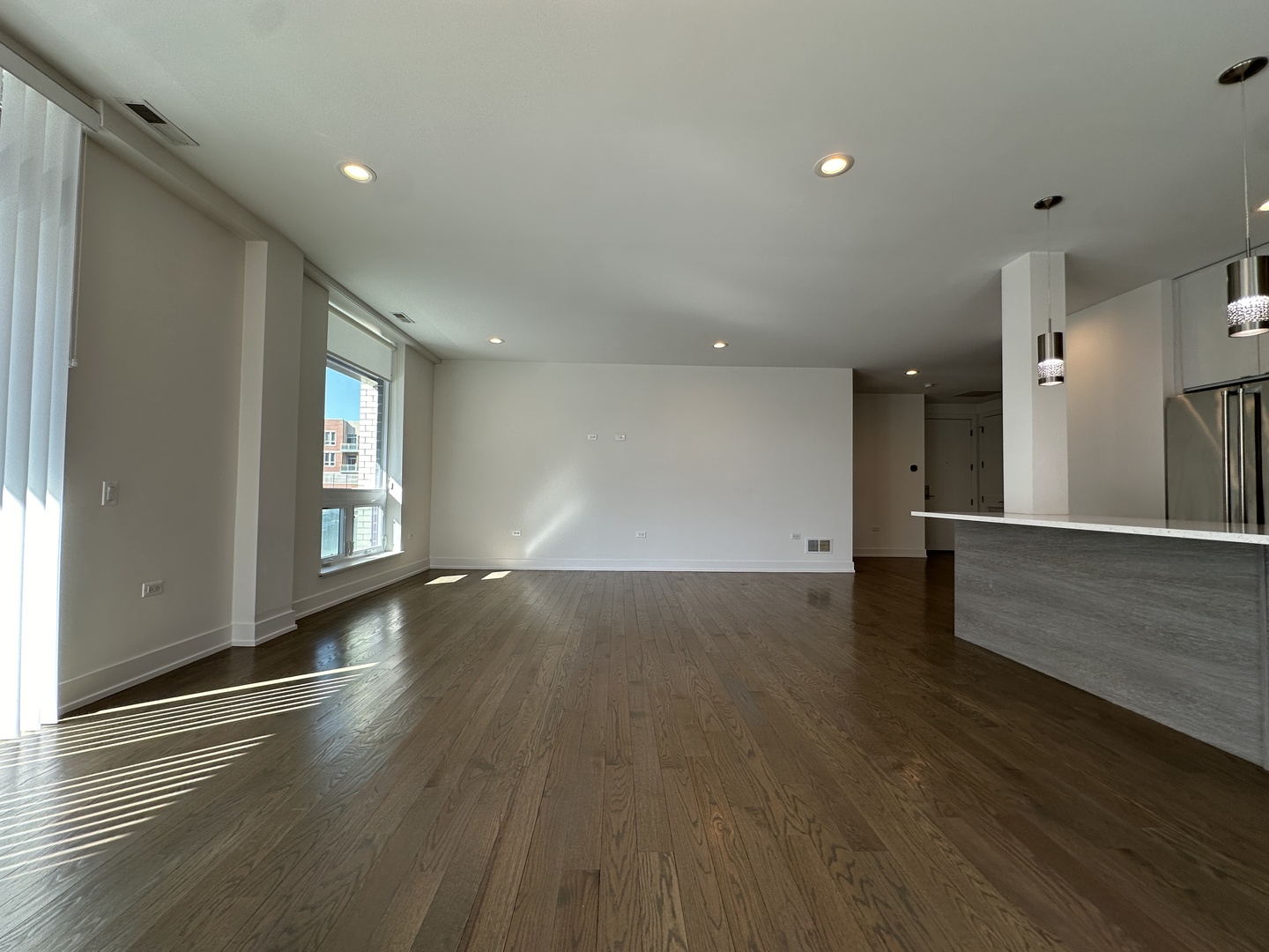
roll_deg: -0.6
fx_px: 513
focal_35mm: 14
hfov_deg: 102.1
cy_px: 476
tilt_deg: +2.0
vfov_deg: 85.7
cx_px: 634
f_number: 2.2
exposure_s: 1/120
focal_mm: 2.22
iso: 40
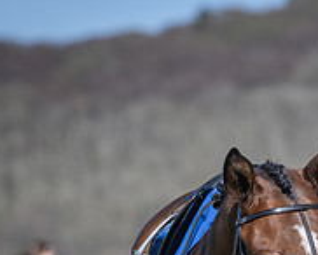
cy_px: 301
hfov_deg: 3.2
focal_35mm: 599
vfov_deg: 2.6
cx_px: 371
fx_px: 5644
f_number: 4
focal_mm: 145
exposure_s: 1/1600
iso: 200
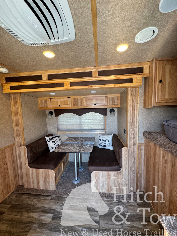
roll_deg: +0.9
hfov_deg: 85.7
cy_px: 118
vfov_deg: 102.1
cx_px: 88
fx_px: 95
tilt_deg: -6.1
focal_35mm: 14
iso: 100
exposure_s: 1/99
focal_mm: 2.22
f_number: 2.2
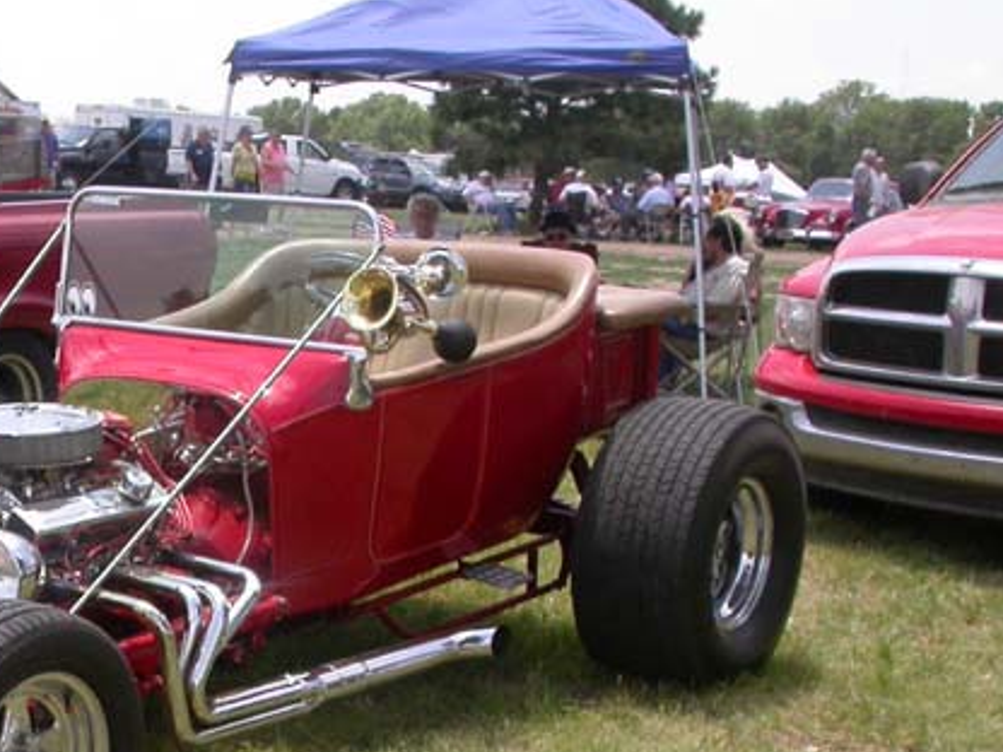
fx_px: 2115
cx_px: 157
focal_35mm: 73
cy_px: 627
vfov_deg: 19.9
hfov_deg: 26.0
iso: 100
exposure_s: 1/233
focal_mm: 7.85
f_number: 6.7
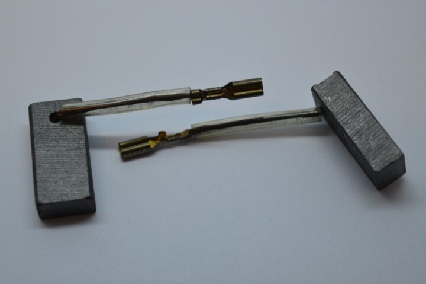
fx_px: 976
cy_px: 142
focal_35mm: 82
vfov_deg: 16.5
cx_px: 213
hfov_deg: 24.6
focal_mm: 55
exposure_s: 1/125
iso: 360
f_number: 5.6
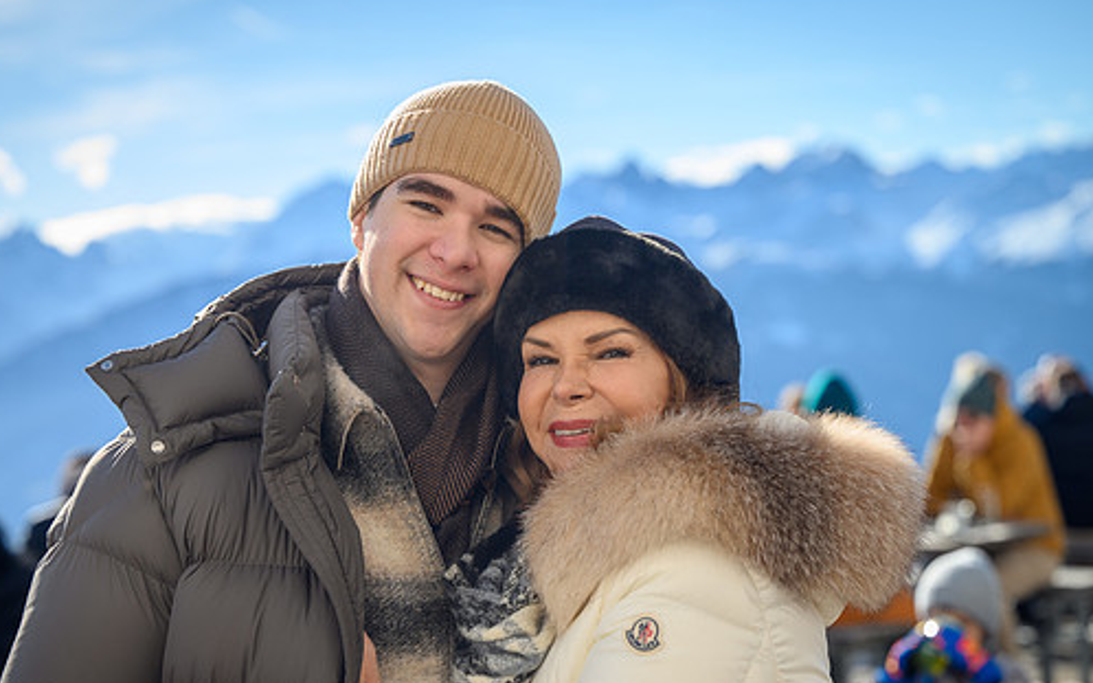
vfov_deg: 15.7
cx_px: 518
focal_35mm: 83
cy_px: 400
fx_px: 2472
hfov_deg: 24.9
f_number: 3.5
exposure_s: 1/800
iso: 100
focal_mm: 70
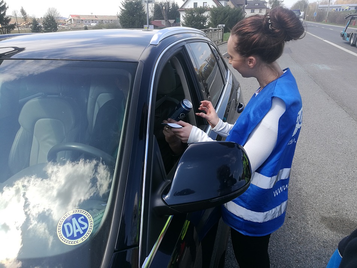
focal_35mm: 27
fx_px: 278
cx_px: 178
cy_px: 134
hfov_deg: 65.3
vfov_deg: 51.3
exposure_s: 1/345
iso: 50
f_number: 2.2
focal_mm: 4.5
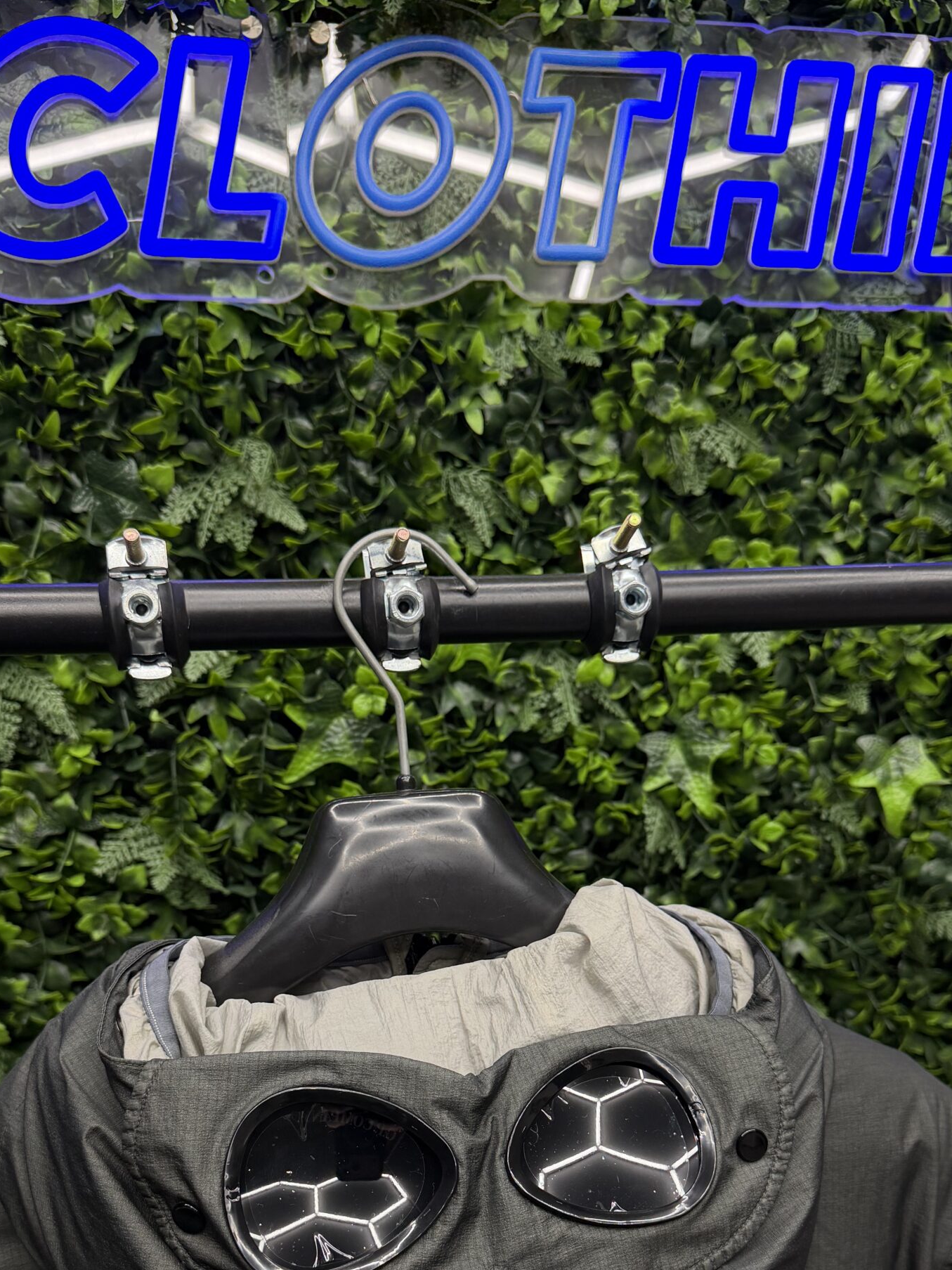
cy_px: 877
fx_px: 1247
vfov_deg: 52.6
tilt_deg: -10.1
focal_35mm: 34
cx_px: 480
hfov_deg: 41.8
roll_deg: +1.4
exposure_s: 1/126
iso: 160
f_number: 1.78
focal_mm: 6.76
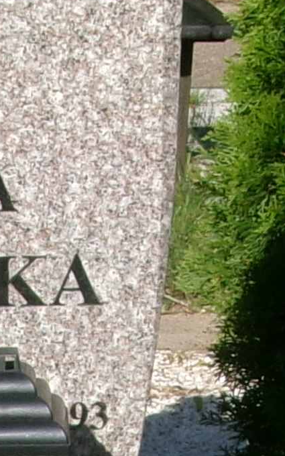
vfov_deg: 9.6
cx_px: -212
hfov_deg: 6.4
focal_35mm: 201
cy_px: 956
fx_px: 2498
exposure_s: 1/140
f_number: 10.8
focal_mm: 5.1
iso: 100
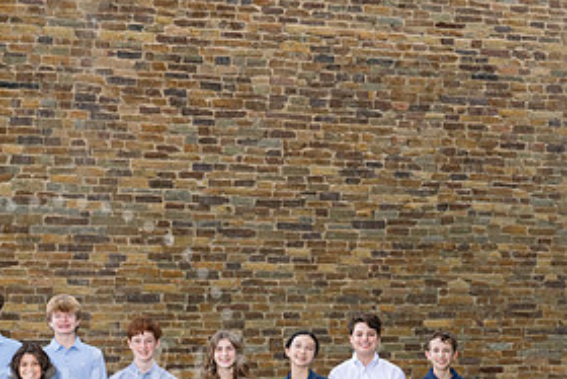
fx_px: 2285
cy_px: 386
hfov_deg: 14.0
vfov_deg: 9.4
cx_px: 55
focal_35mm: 145
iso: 800
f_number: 8
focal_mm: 70
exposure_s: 1/200
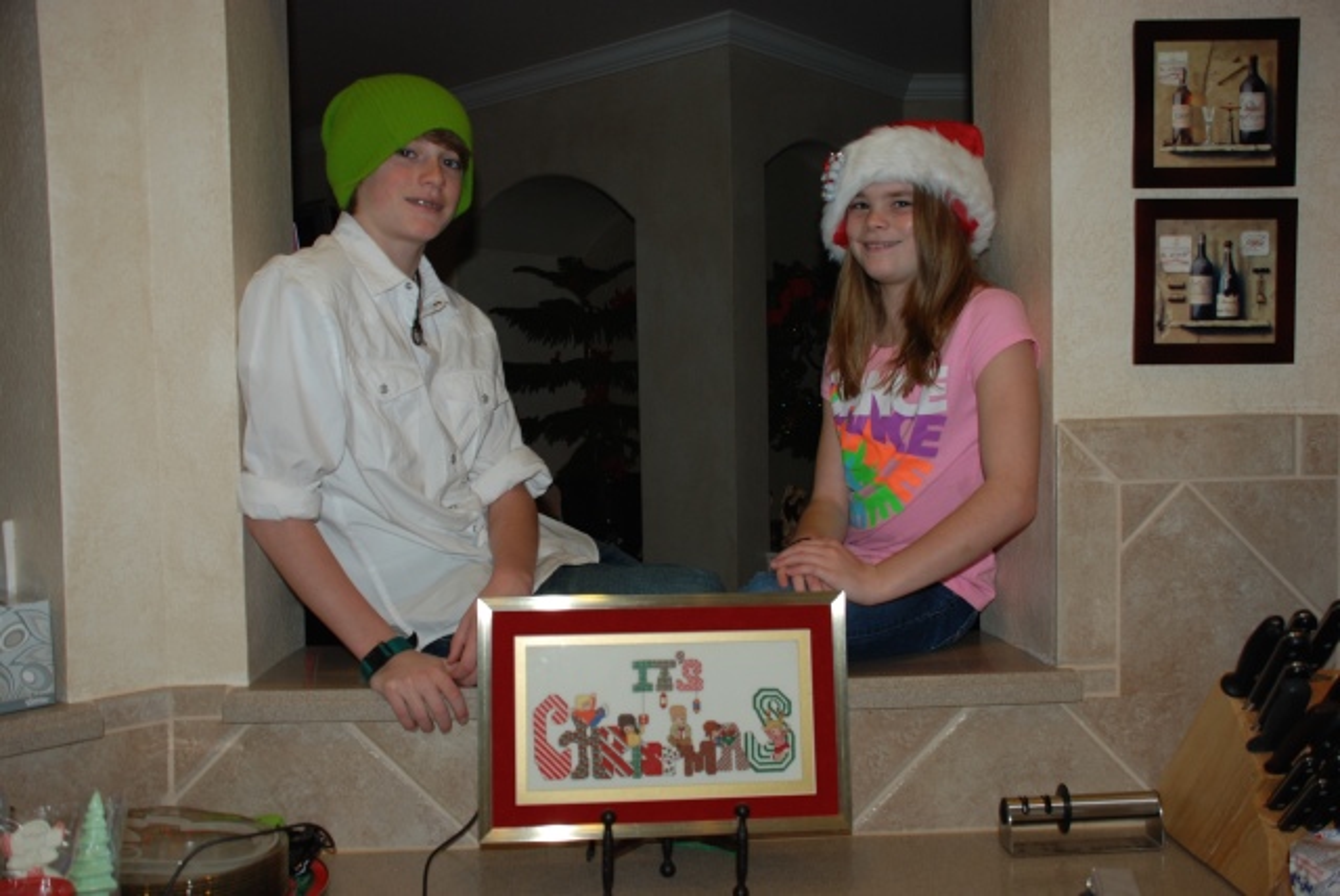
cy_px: 448
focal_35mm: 33
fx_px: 1229
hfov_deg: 57.2
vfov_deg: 40.0
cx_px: 670
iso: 200
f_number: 3.8
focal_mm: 22
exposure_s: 1/60
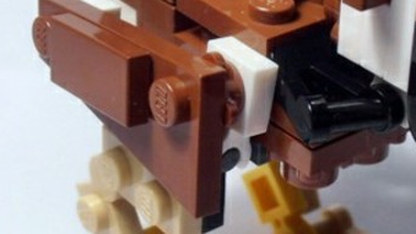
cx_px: 265
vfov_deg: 11.3
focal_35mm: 107
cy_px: 99
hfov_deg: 19.9
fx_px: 1181
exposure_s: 1/50
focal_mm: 6.61
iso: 80
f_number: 3.9
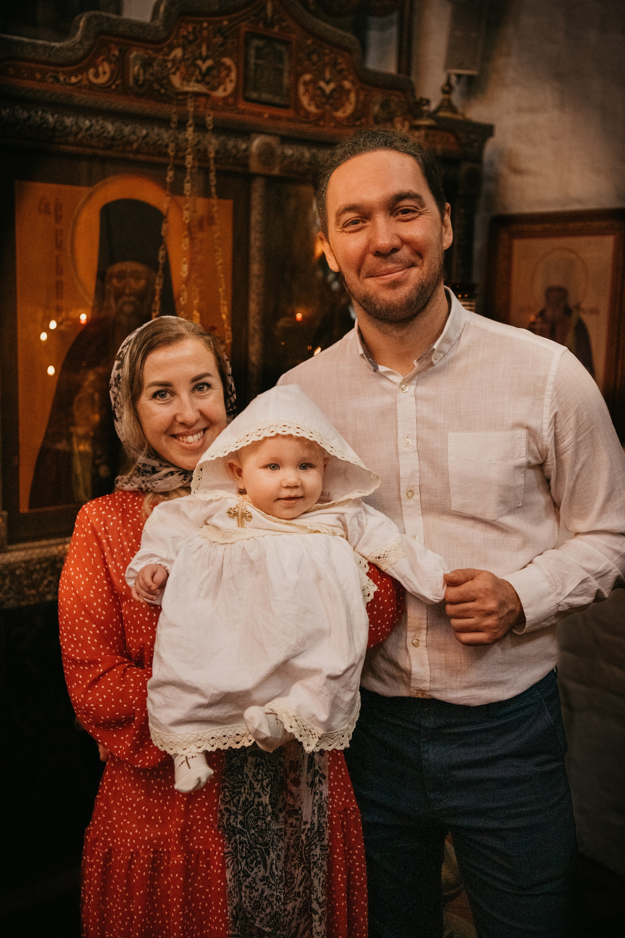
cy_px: 469
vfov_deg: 43.6
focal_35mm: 45
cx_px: 312
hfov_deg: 29.9
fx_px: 1172
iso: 2500
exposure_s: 1/200
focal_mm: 45
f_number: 3.2
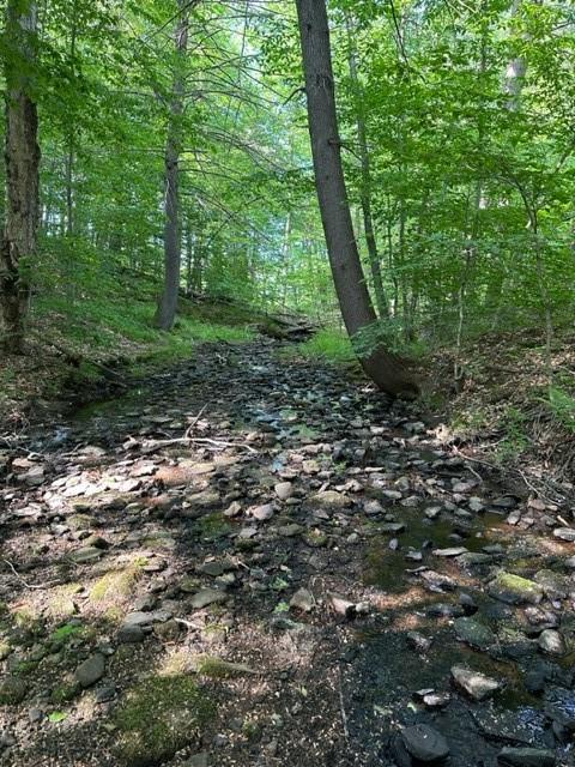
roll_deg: -0.3
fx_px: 532
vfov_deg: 71.6
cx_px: 288
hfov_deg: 56.8
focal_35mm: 24
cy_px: 384
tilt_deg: -5.2
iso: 200
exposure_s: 1/121
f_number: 1.78
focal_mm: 6.86
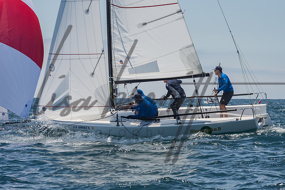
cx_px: 146
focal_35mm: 204
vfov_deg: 6.7
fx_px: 1615
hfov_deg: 10.1
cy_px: 95
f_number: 14
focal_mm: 130
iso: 640
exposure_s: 1/1250
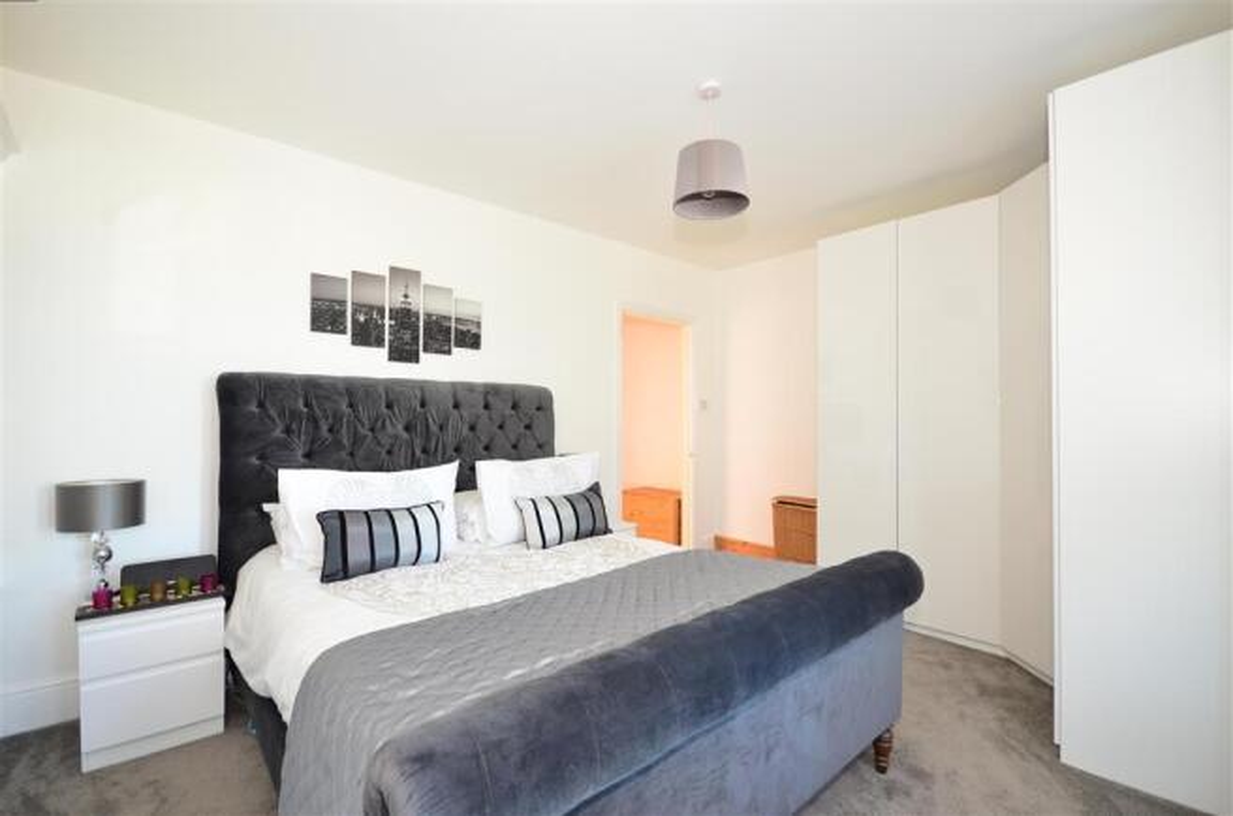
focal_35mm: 15
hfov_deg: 100.5
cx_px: 616
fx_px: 513
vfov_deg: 77.0
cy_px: 408
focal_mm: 10
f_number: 6.3
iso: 500
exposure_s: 1/10
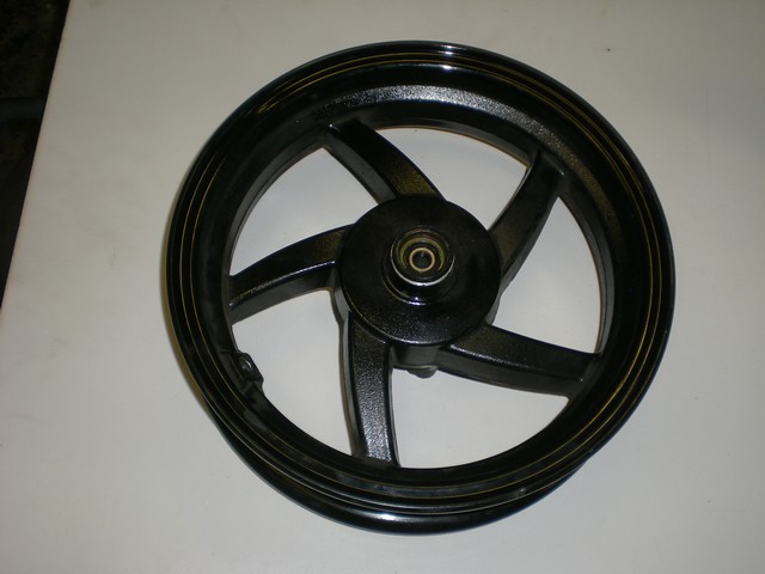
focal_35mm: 44
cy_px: 287
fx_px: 972
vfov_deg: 32.9
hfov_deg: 42.9
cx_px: 382
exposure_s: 1/60
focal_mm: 7.4
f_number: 3.5
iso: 50
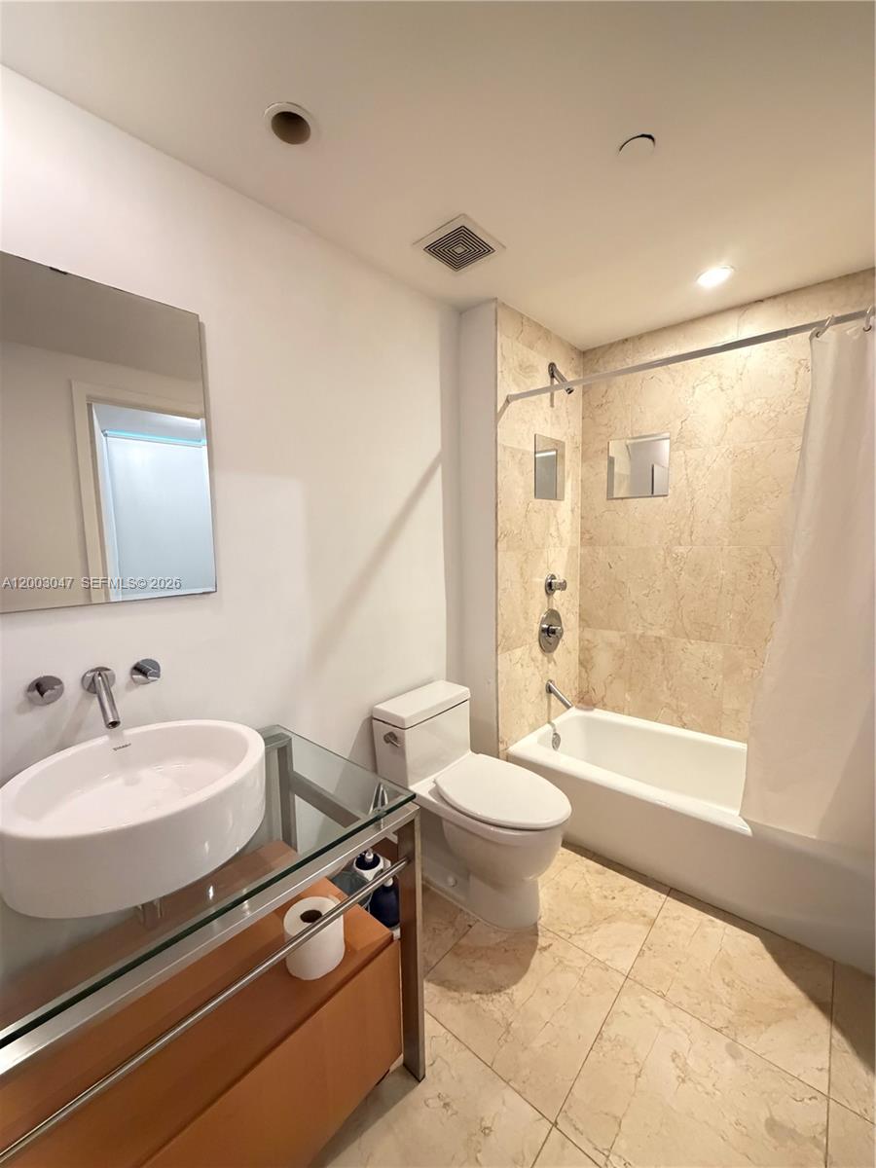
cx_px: 438
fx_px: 472
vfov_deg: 102.1
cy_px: 584
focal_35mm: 14
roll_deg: +1.6
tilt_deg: -5.5
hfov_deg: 85.7
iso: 1250
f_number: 2.2
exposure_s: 1/40
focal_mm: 2.22
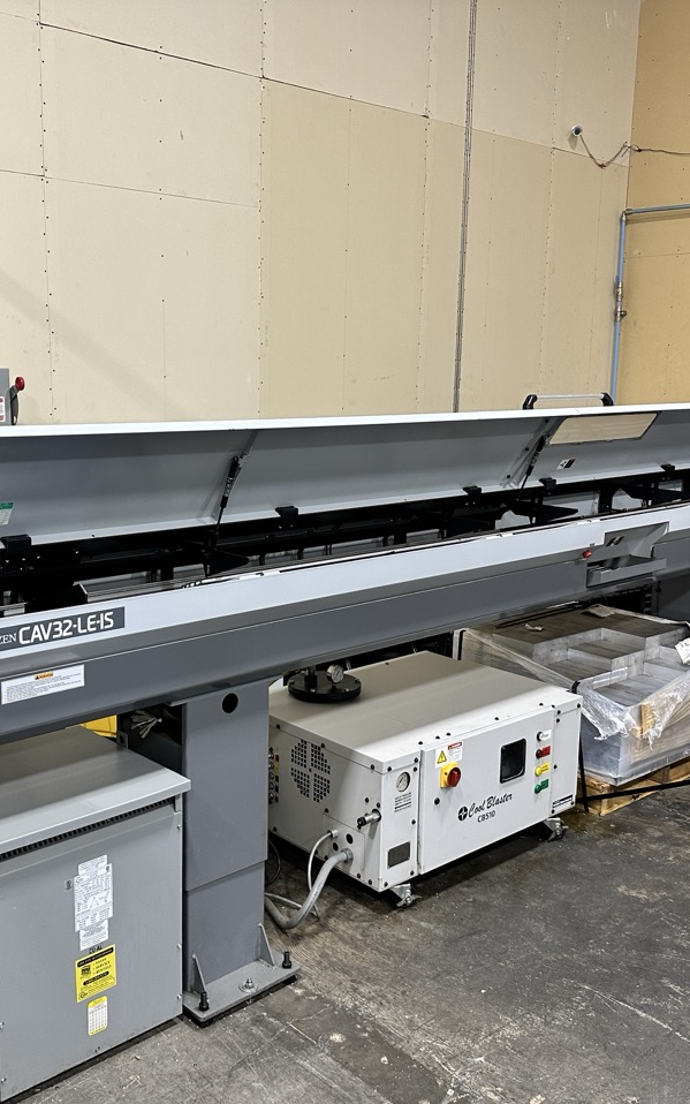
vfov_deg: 56.7
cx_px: 270
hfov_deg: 37.1
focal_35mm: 34
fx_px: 1023
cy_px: 552
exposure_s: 1/120
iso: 200
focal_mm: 6.86
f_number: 1.78
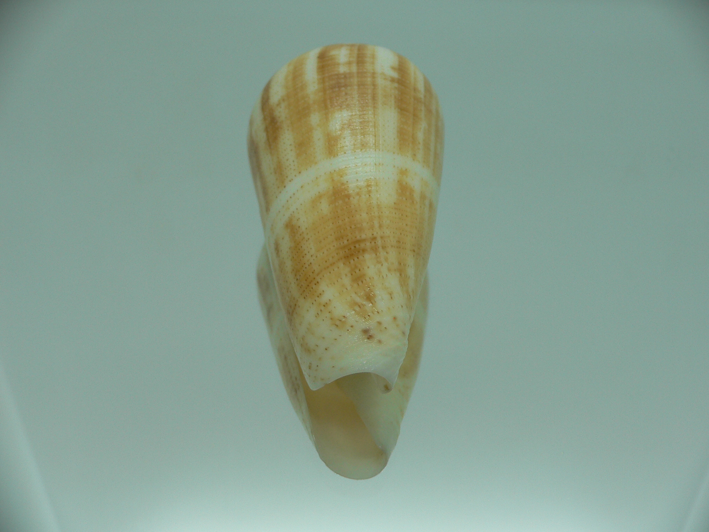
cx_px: 354
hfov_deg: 52.6
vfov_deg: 40.7
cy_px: 266
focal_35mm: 35
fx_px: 717
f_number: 2.8
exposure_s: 1/80
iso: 80
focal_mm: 4.6
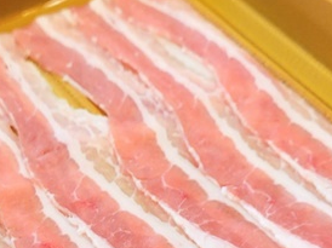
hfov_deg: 20.6
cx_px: 108
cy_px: 207
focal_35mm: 95
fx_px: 910
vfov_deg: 15.4
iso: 200
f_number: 1.8
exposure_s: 1/50
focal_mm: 5.4
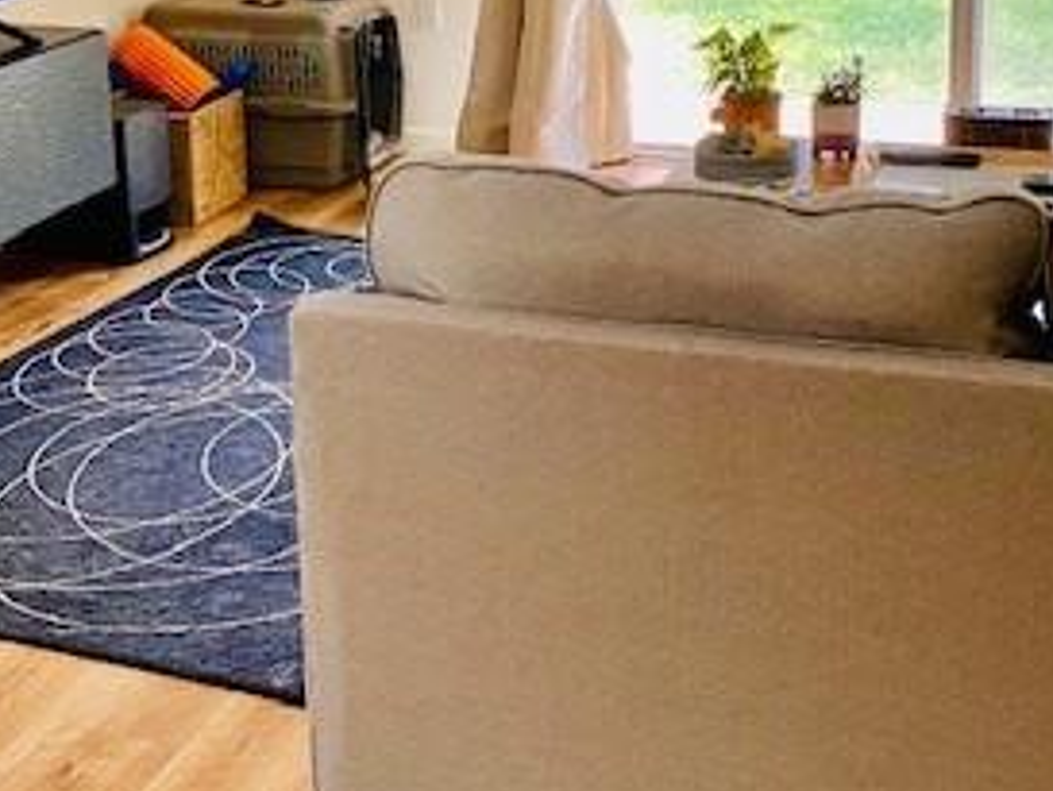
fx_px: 1856
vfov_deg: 23.4
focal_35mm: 61
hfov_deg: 31.7
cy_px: 77
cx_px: 540
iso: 125
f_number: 1.8
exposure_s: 1/80
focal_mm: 4.25
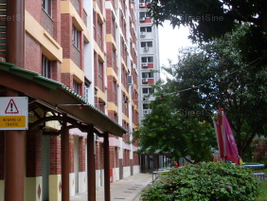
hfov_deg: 25.8
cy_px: 19
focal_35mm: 74
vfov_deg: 19.6
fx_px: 571
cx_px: 50
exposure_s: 1/350
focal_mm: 6.3
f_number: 2.8
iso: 80
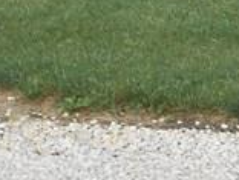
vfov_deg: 5.8
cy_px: -214
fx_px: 1719
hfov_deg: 7.8
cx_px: 360
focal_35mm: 249
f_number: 4.2
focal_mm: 6.8
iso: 80
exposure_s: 1/250
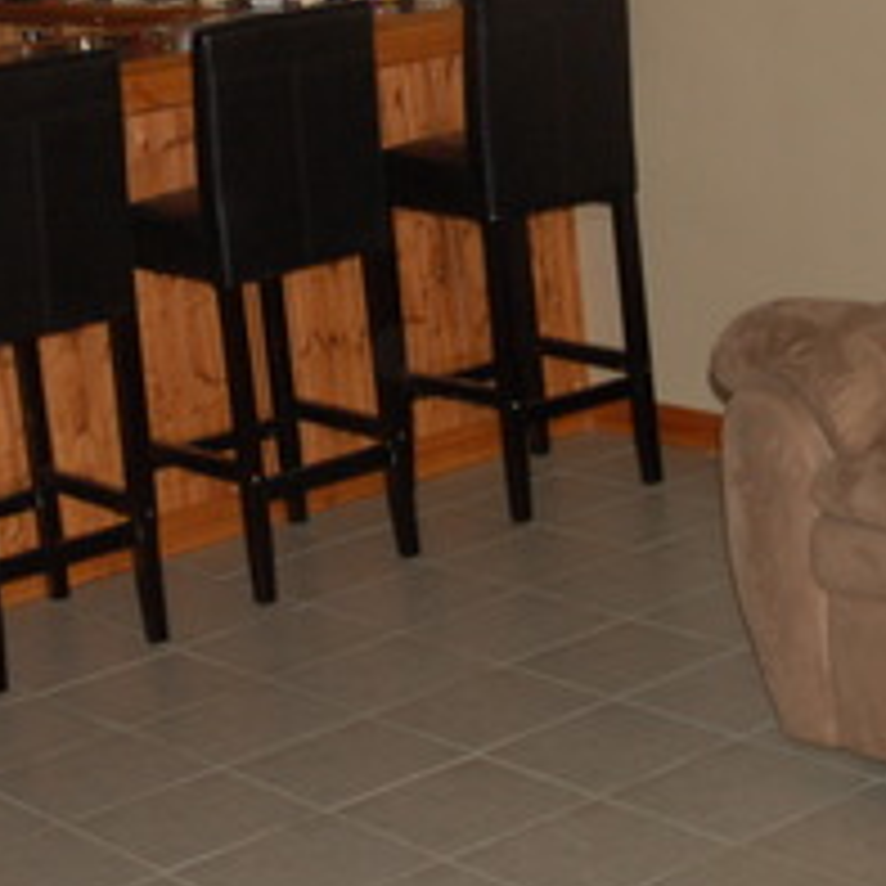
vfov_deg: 18.7
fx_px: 2635
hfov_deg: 19.0
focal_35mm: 91
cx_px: 274
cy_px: 72
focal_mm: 22
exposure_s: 1/60
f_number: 3.8
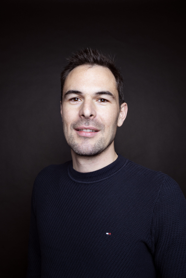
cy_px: 139
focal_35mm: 30
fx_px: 232
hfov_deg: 43.6
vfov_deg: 61.9
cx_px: 93
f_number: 13
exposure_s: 1/100
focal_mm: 20
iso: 200
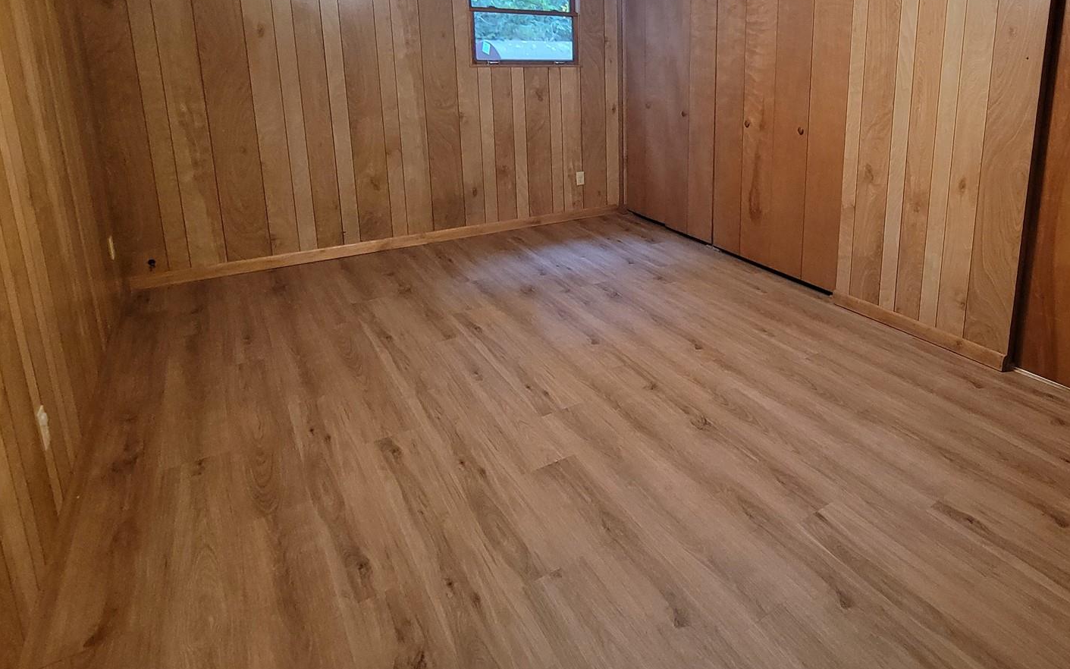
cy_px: 183
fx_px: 583
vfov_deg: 57.2
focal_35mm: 20
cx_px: 714
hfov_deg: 82.2
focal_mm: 2.2
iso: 640
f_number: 2.2
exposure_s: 1/24
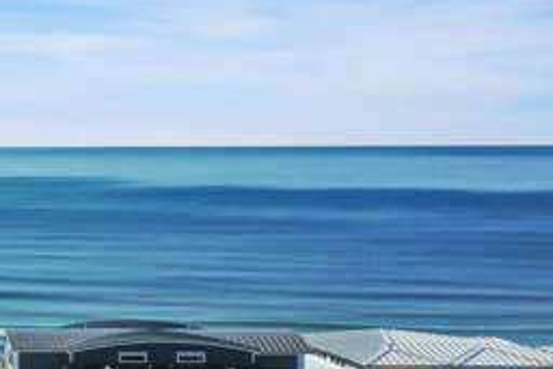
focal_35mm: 84
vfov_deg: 16.3
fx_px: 1291
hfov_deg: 21.0
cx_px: -242
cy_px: 129
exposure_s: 1/640
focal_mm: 10.26
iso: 100
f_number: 6.3
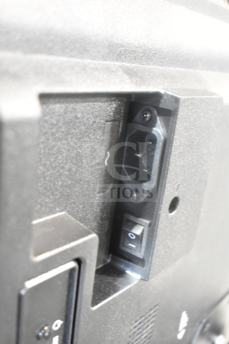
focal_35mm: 40
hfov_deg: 33.0
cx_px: 114
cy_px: 172
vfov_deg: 47.9
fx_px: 386
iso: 9000
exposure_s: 1/40
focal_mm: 27
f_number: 4
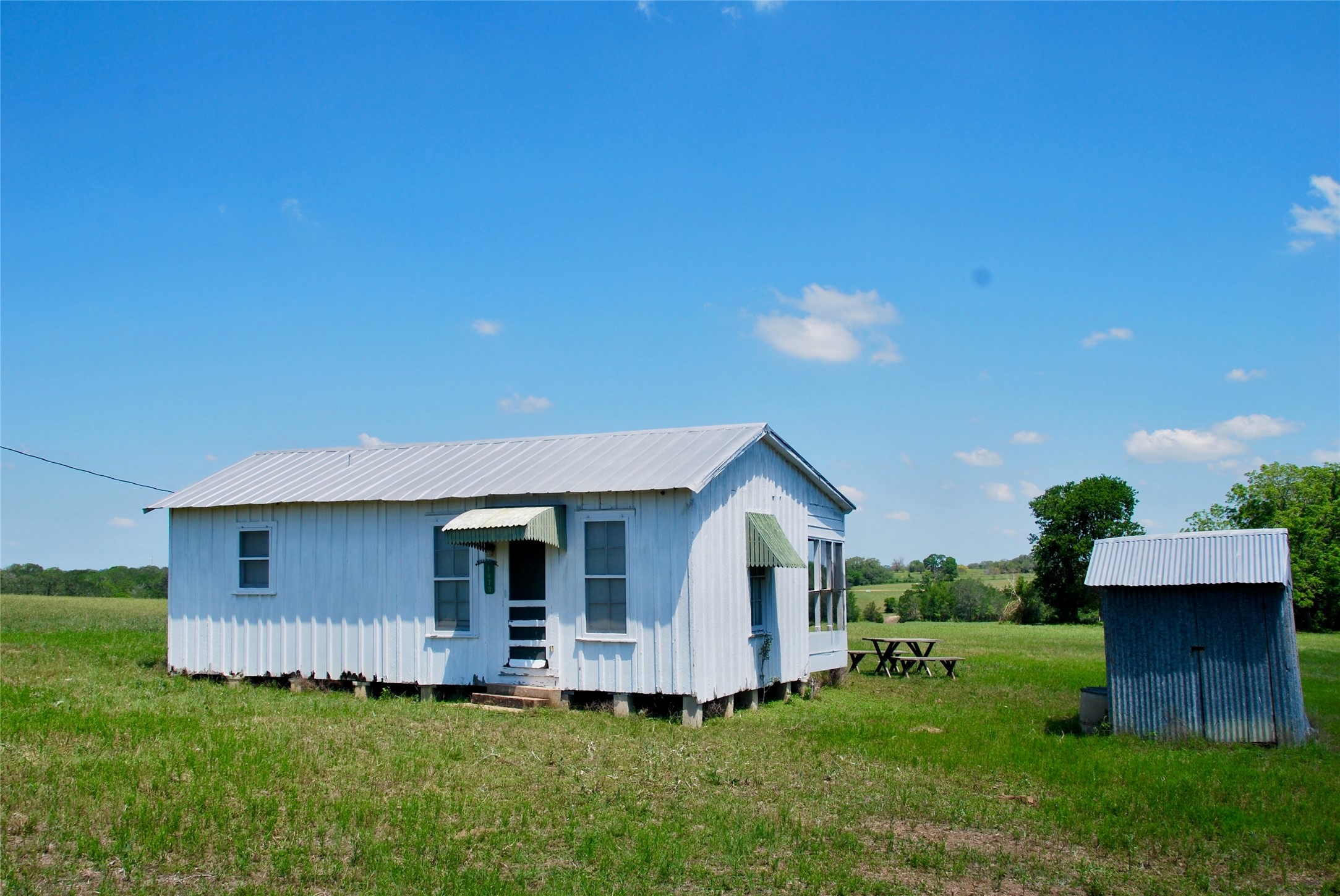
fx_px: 1230
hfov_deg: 57.2
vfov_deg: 40.1
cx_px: 670
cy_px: 448
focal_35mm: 33
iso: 100
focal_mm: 22
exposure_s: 1/250
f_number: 8
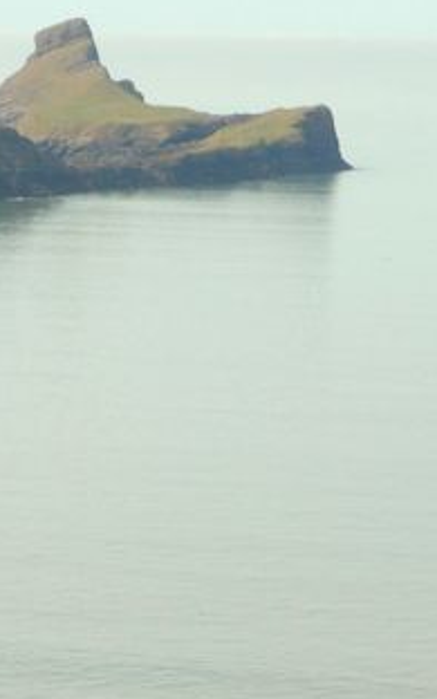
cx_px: -20
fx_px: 4097
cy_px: 482
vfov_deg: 9.7
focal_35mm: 215
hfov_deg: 6.1
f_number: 5.1
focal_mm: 14.2
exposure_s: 1/800
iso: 100
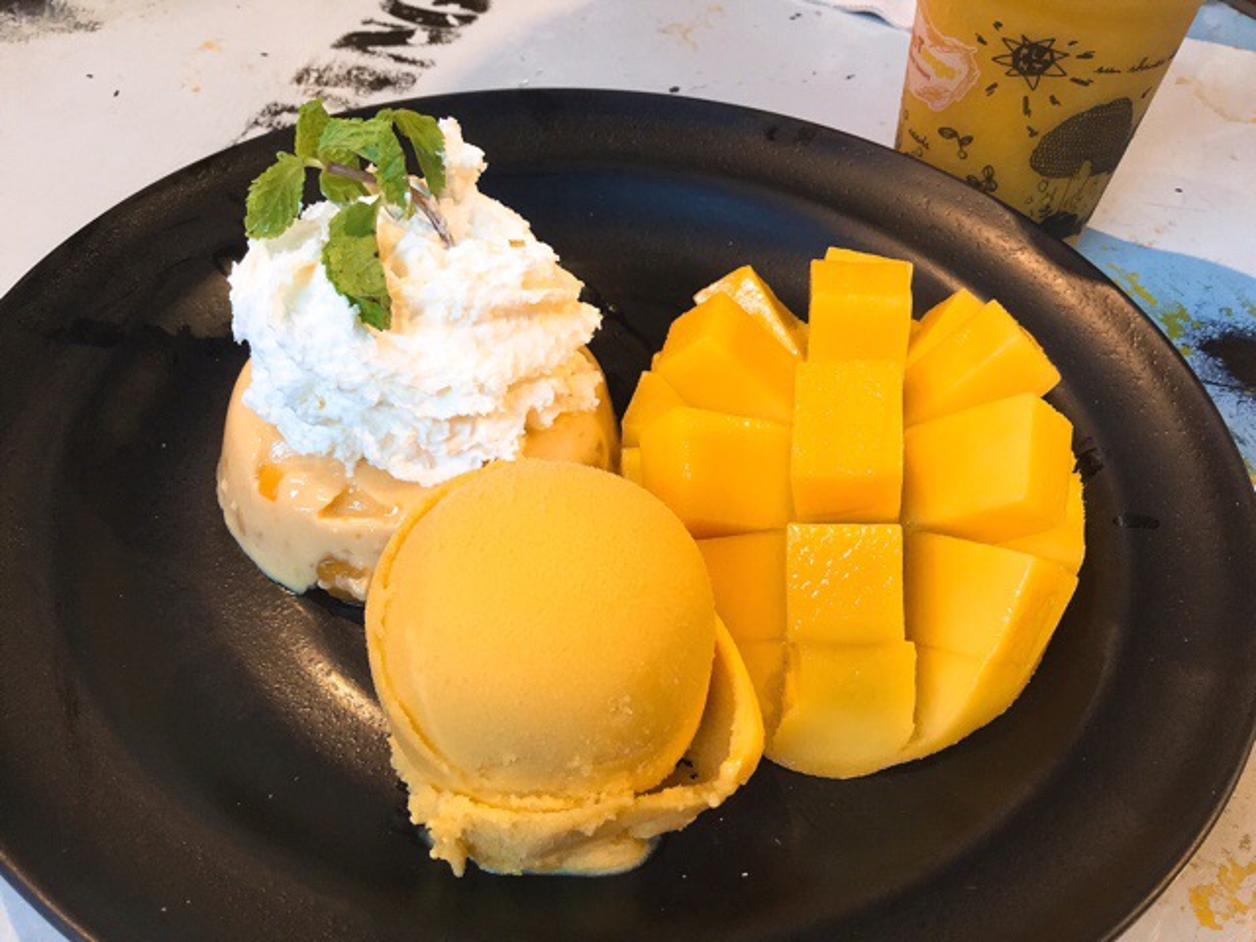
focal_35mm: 31
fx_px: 1125
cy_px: 471
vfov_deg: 45.4
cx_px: 628
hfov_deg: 58.4
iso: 80
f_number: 2.4
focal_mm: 3.3
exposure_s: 1/33
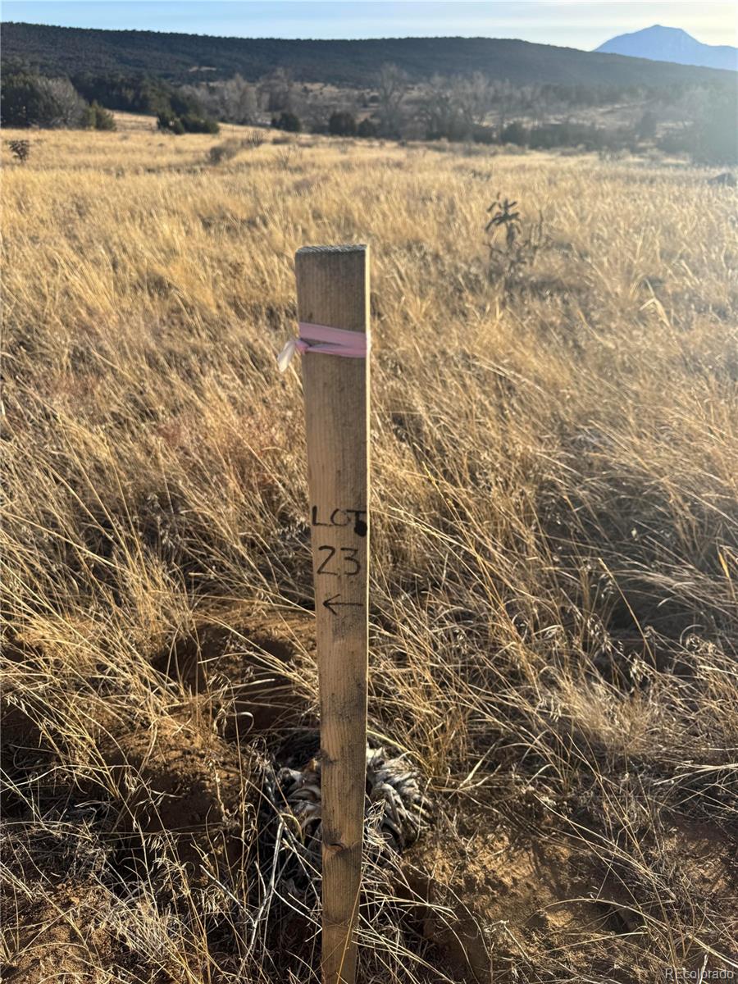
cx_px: 369
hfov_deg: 56.8
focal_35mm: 24
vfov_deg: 71.6
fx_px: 682
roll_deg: -2.4
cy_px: 492
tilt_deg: -30.3
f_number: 1.78
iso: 80
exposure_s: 1/2415
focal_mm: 6.76
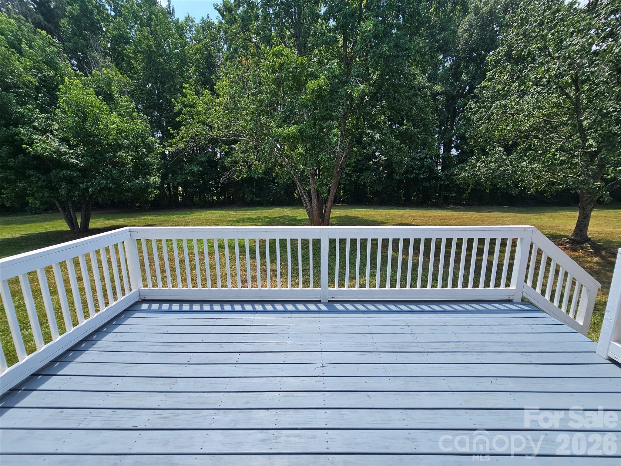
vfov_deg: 89.9
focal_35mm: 13
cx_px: 310
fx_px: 233
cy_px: 233
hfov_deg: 106.2
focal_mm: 2.2
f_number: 2.2
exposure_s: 1/1000
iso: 50
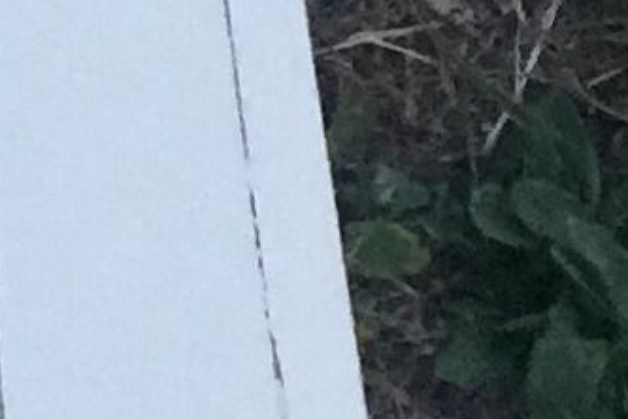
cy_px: -1268
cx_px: -900
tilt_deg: -47.8
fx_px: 5163
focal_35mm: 296
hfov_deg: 6.6
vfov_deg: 4.3
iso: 80
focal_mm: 4.15
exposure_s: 1/17
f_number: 2.2
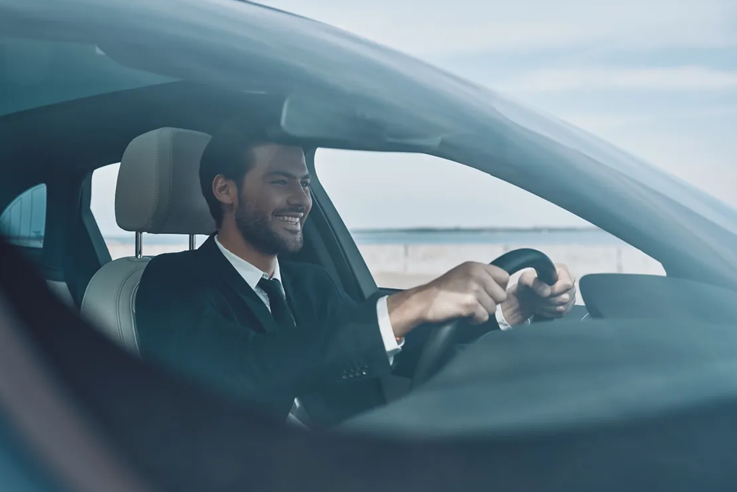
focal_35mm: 43
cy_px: 236
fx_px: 880
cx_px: 345
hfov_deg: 45.4
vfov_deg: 31.2
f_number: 3.2
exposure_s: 1/400
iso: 200
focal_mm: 40
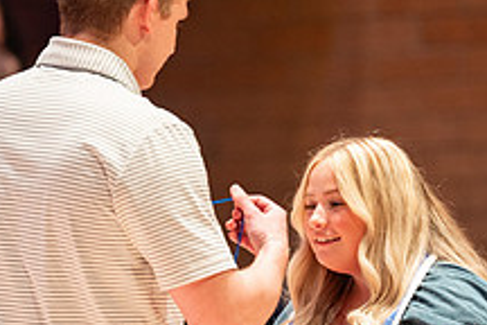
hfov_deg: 3.8
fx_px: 7277
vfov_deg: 2.6
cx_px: 207
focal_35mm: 538
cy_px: 326
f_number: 2.8
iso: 1000
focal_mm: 200
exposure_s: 1/200
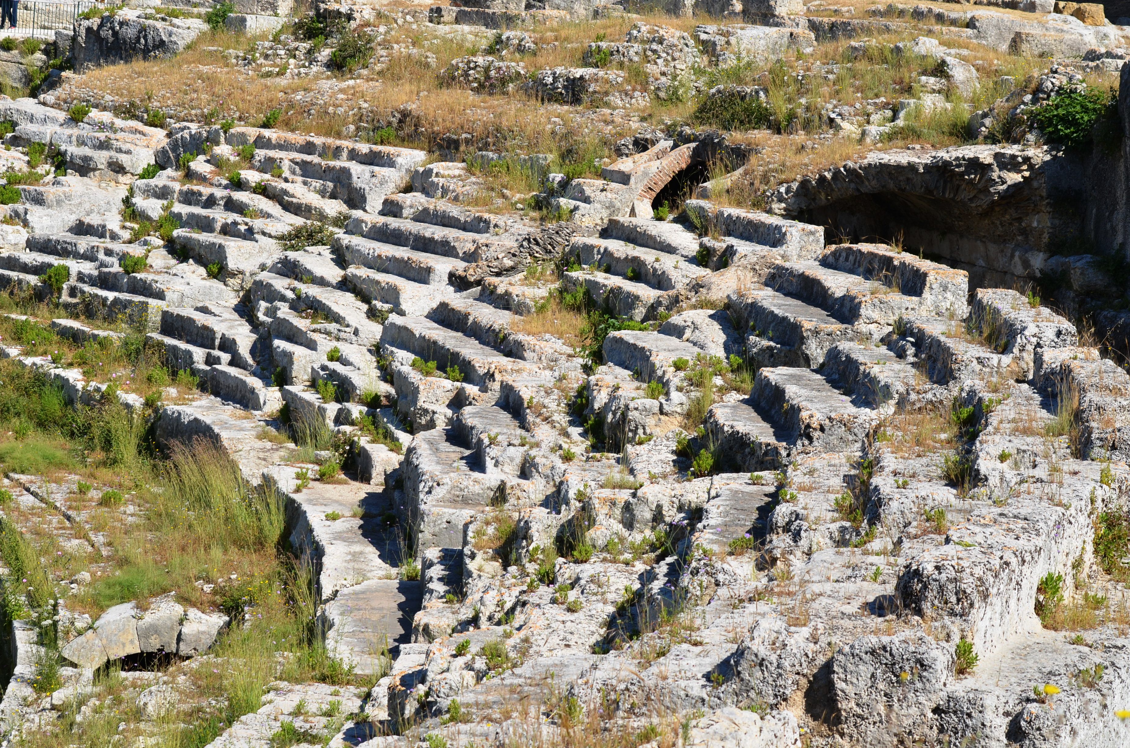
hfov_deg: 19.5
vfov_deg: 13.0
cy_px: 374
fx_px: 3289
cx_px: 565
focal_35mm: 105
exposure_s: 1/250
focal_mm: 70
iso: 100
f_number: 8
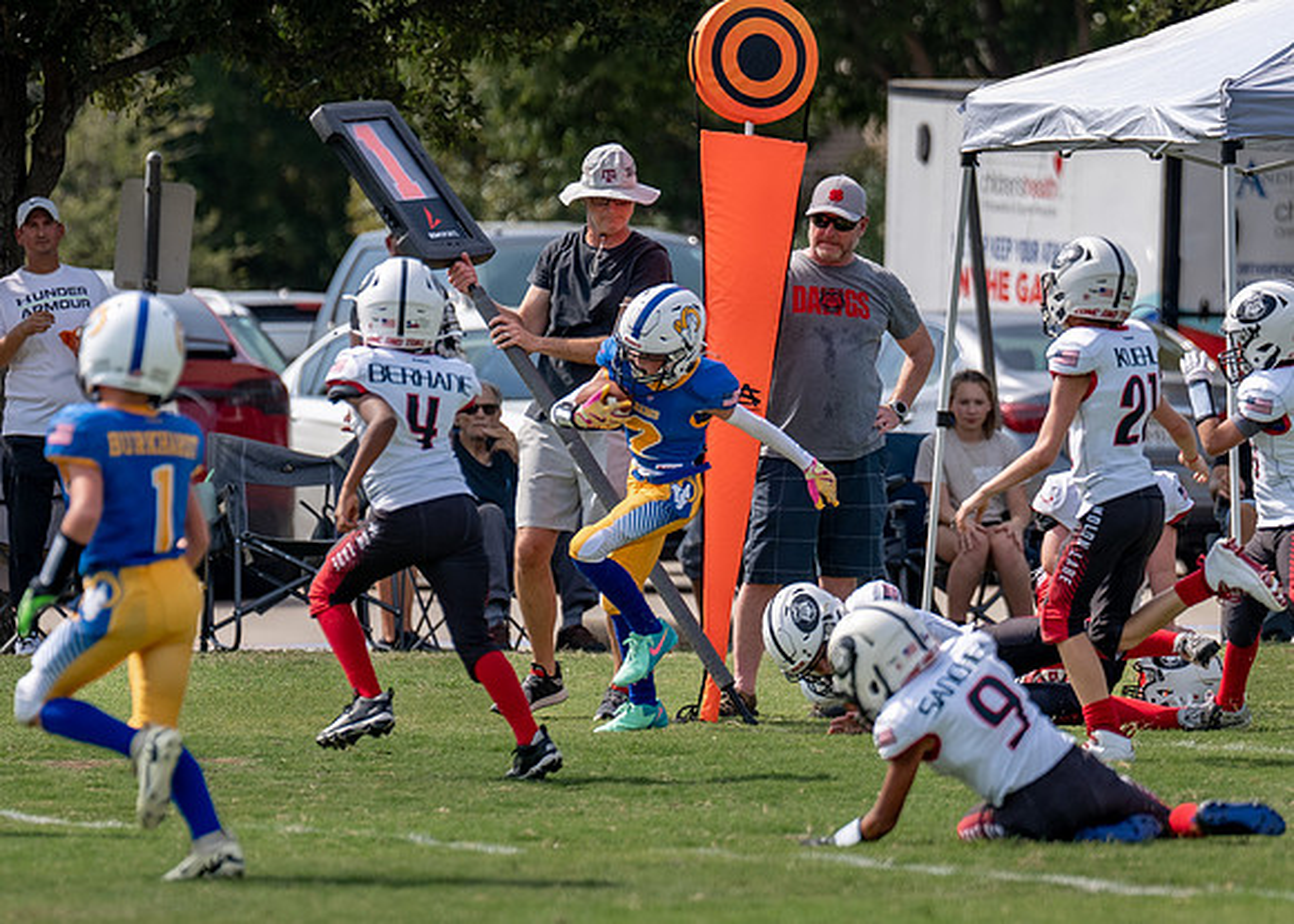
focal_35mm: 479
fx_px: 17613
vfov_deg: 3.0
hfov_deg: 4.2
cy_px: 507
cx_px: 695
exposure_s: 1/2000
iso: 100
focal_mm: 200
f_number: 3.2
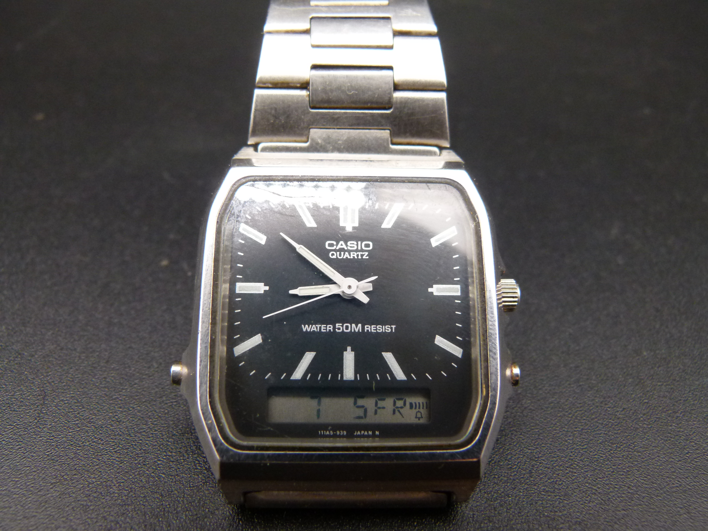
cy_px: 266
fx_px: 654
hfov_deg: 56.8
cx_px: 354
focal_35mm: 32
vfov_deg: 44.2
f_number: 3
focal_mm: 5.7
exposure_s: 1/60
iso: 250
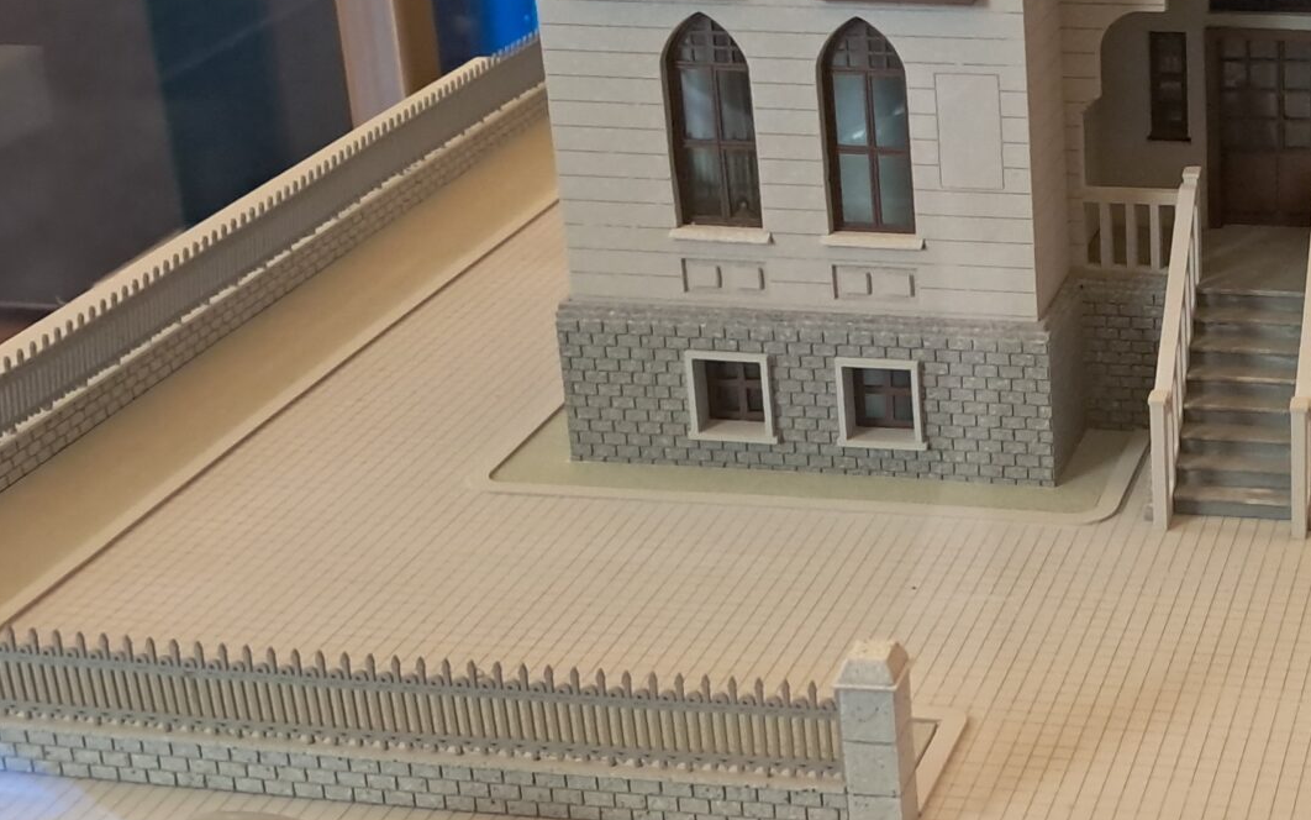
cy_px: 317
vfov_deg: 18.9
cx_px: 1162
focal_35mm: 69
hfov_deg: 28.7
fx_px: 2466
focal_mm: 4
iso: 500
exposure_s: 1/30
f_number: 1.8
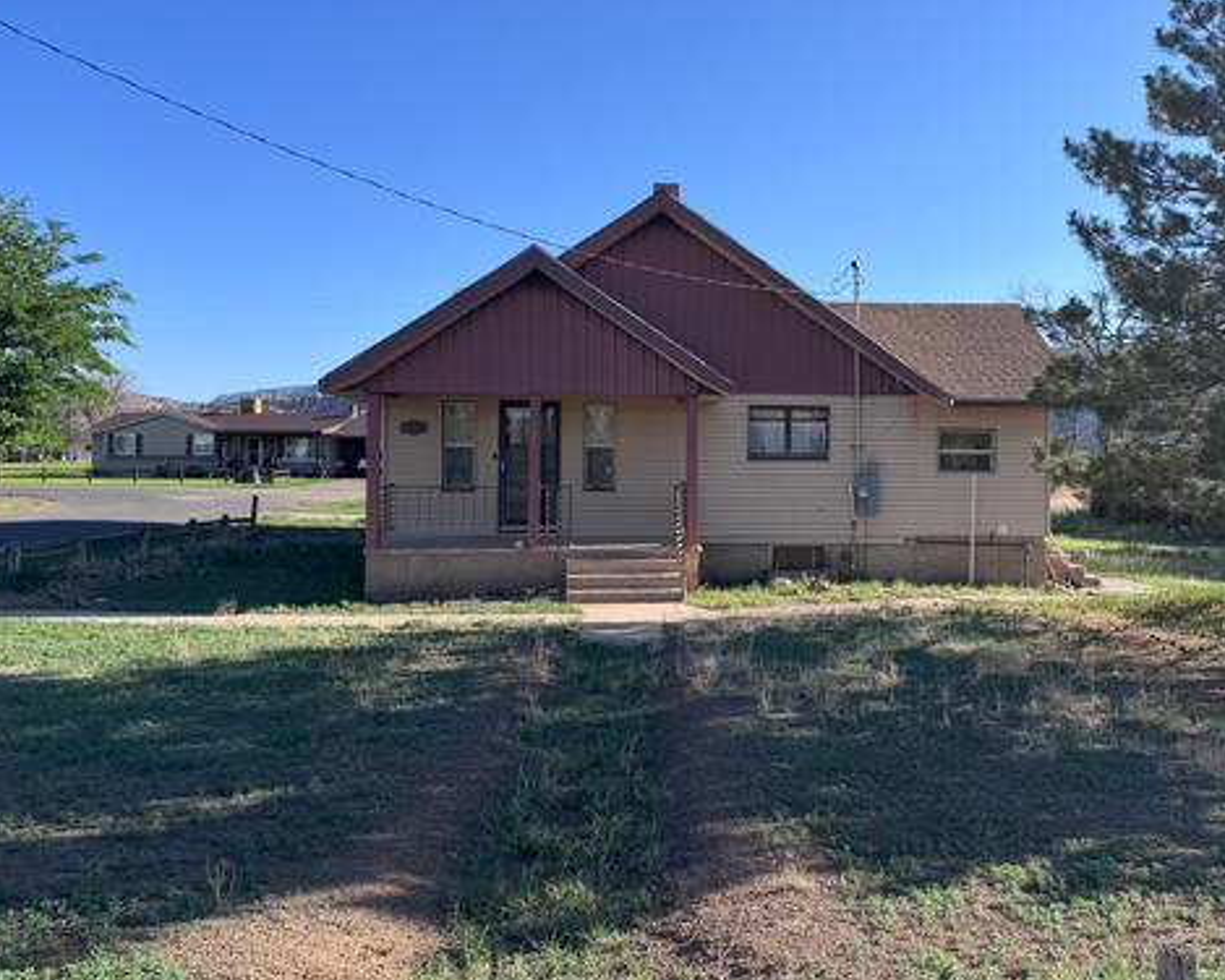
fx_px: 1160
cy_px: 436
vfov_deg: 45.7
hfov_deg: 55.3
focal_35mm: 32
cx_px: 729
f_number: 1.78
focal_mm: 6.76
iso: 80
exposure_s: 1/2710
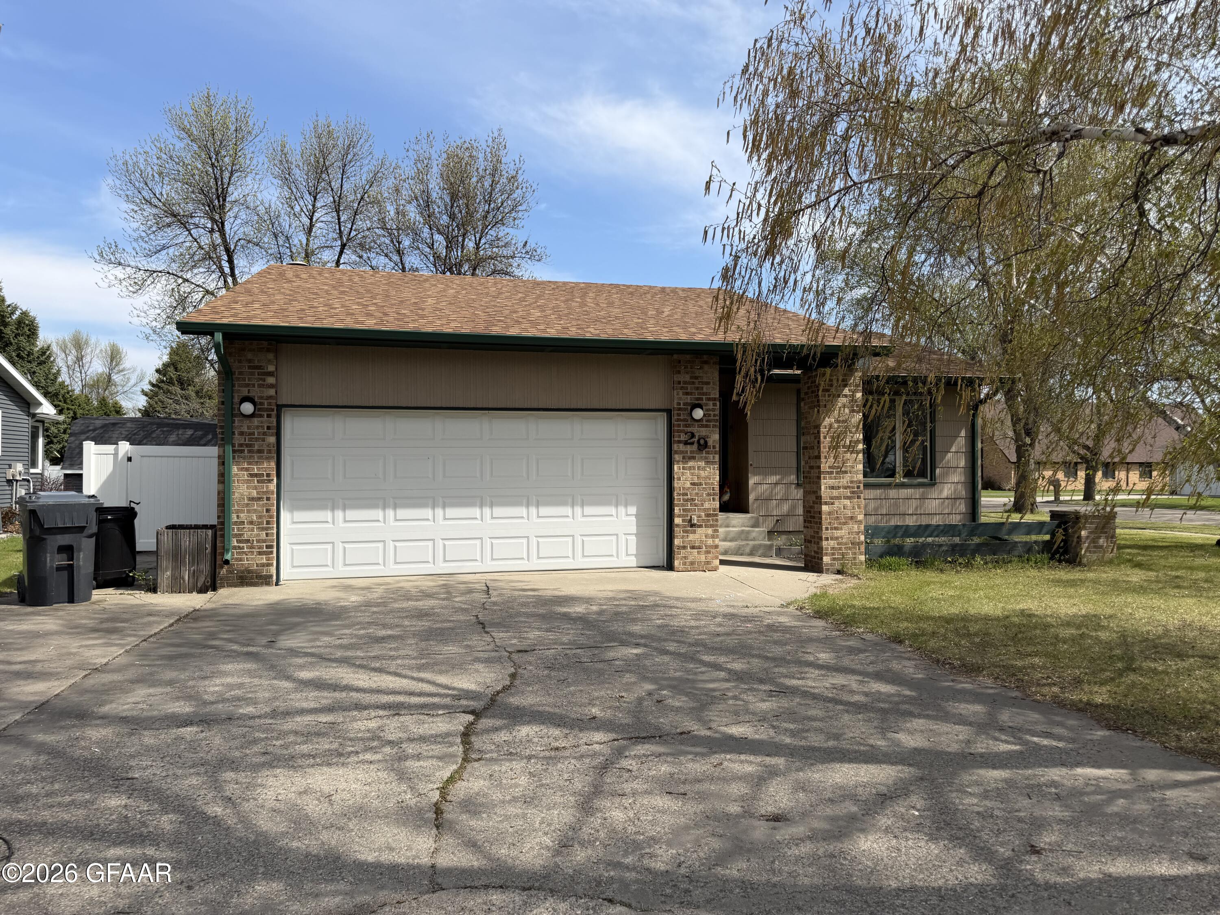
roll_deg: +0.7
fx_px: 846
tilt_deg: +1.6
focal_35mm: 24
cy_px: 458
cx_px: 610
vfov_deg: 56.8
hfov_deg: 71.6
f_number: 1.78
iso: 80
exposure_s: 1/4167
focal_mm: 6.76
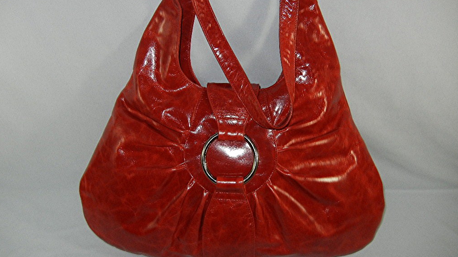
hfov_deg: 59.5
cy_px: 116
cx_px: 228
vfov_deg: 35.6
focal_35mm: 33
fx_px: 401
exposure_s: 1/30
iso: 200
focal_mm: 5.4
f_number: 7
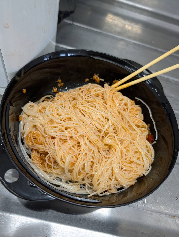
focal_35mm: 24
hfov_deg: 56.9
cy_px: 118
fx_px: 165
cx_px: 90
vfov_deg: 71.5
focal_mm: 6.9
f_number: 1.68
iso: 341
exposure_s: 1/251
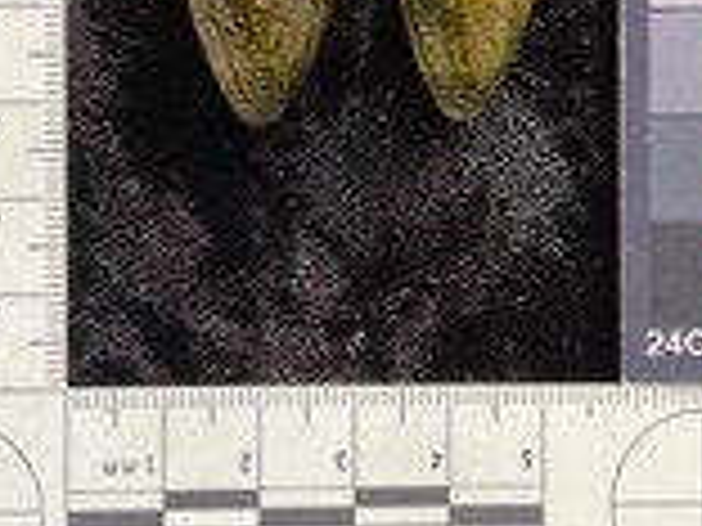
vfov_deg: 22.4
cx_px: 405
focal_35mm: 65
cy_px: 128
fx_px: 1318
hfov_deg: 29.8
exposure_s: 1/60
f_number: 1.8
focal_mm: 3
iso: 125
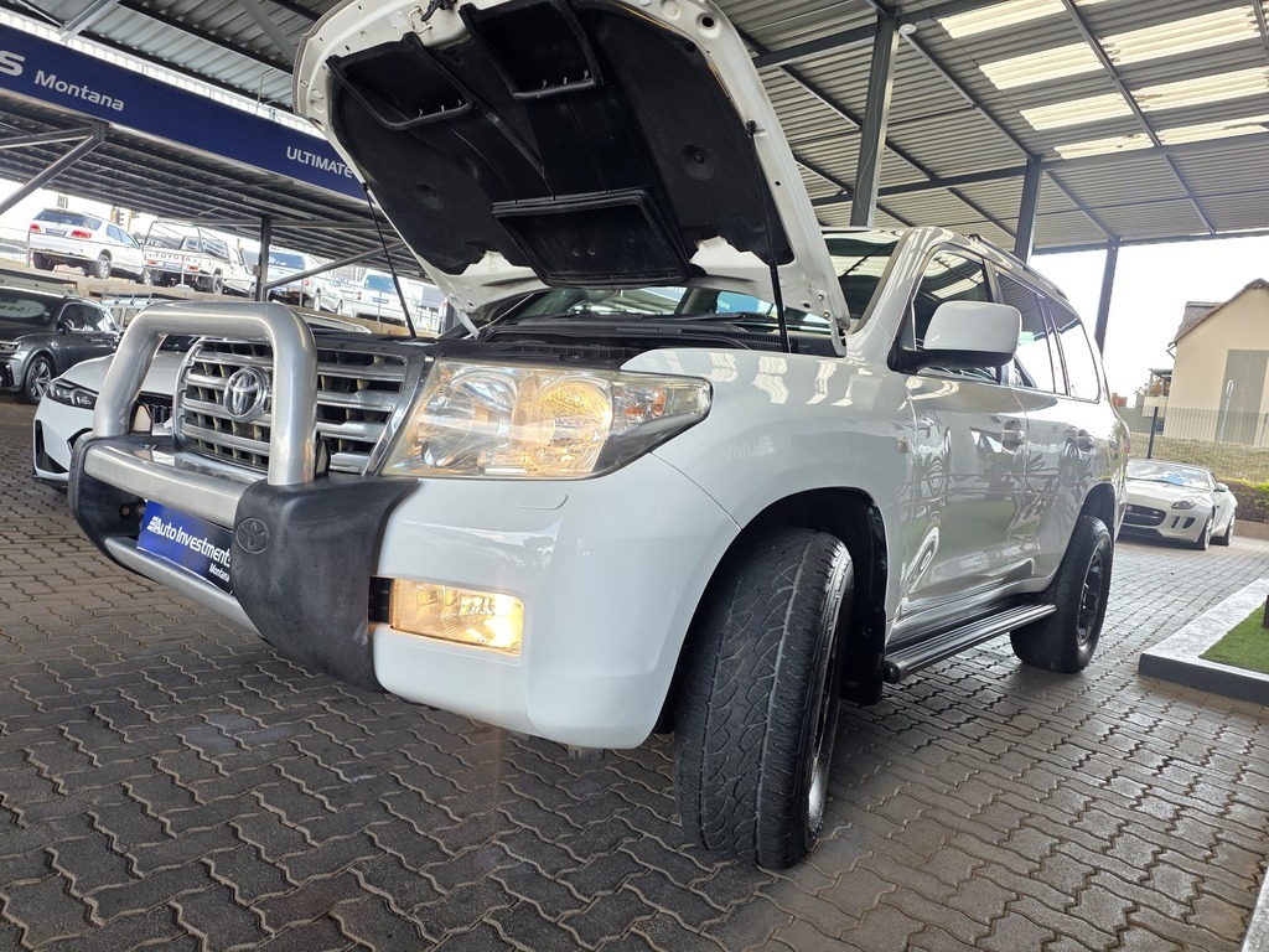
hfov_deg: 73.9
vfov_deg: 58.9
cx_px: 634
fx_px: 843
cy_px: 476
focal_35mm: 23
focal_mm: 6.25
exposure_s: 1/180
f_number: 1.7
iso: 80
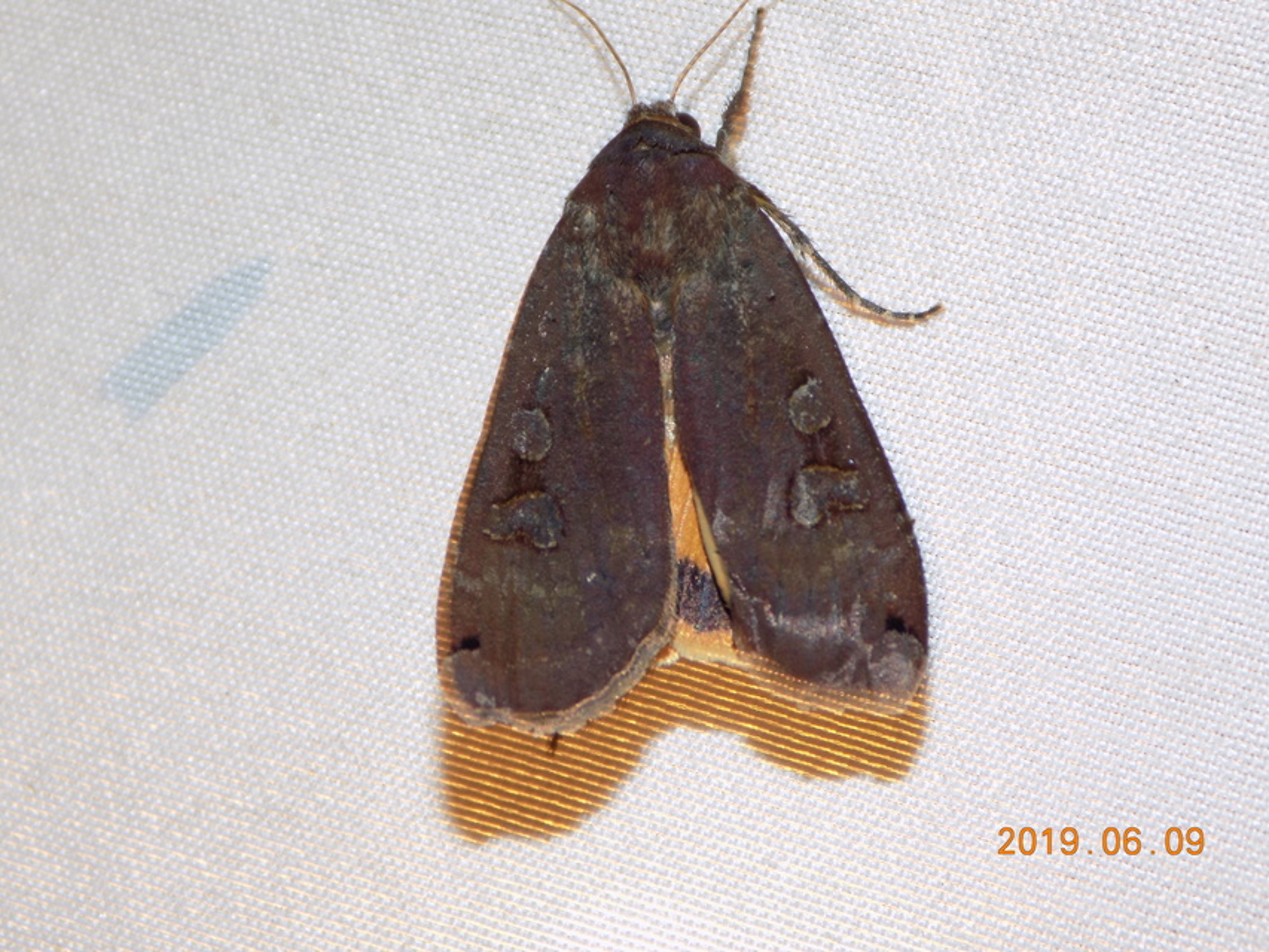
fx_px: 4326
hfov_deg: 16.7
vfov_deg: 12.6
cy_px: 476
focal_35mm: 118
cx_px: 634
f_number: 4.8
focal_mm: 20.9
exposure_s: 1/30
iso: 80
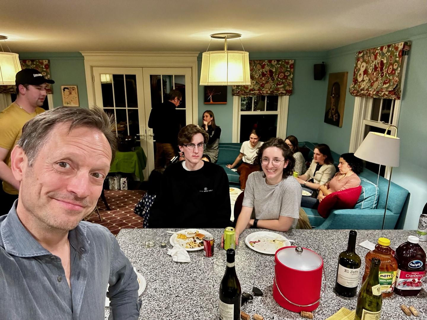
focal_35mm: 23
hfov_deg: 73.9
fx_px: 284
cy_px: 160
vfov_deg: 58.9
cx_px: 214
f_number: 1.9
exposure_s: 1/60
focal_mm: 2.69
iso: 250
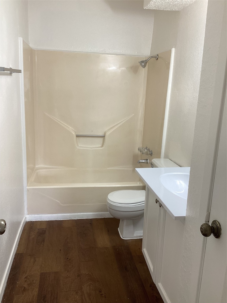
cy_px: 152
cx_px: 114
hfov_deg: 45.4
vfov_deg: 58.4
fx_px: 271
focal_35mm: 31
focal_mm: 3.3
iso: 50
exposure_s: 1/60
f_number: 2.4
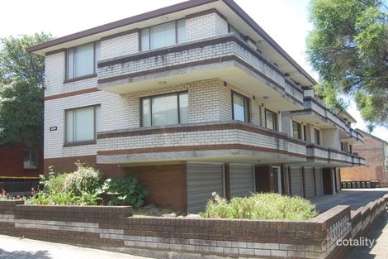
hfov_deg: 53.1
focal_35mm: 36
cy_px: 130
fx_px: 388
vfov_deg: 36.8
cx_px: 194
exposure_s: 1/200
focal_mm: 24
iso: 200
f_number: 7.1
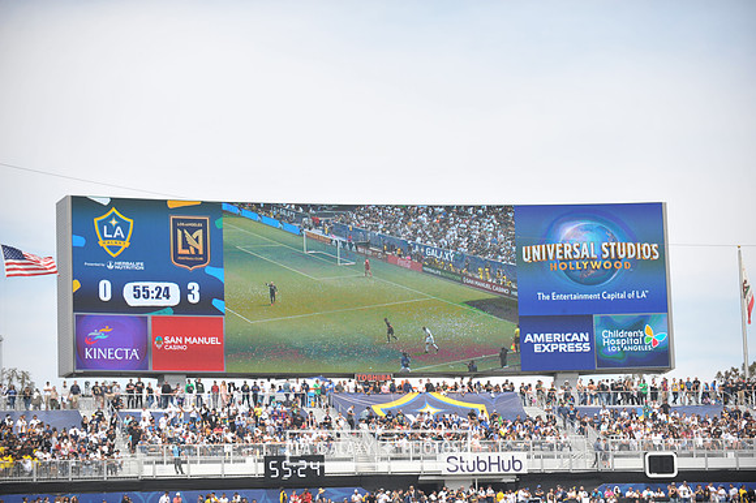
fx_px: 2435
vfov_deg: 11.8
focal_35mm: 116
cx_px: 378
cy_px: 252
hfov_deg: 17.7
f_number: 3.5
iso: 320
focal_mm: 116
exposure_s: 1/2500
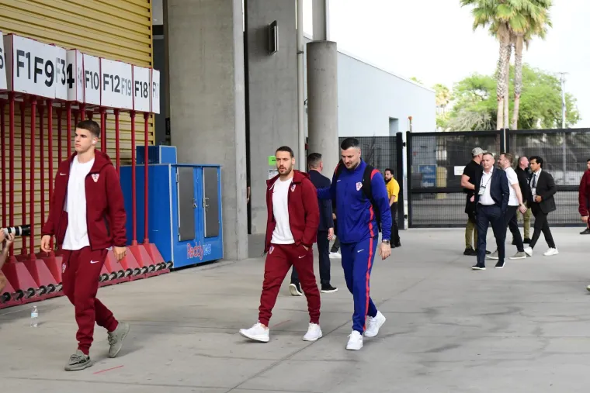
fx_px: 1278
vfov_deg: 17.5
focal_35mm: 78
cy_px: 196
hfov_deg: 26.0
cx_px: 295
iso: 3200
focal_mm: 52
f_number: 3.2
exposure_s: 1/8000
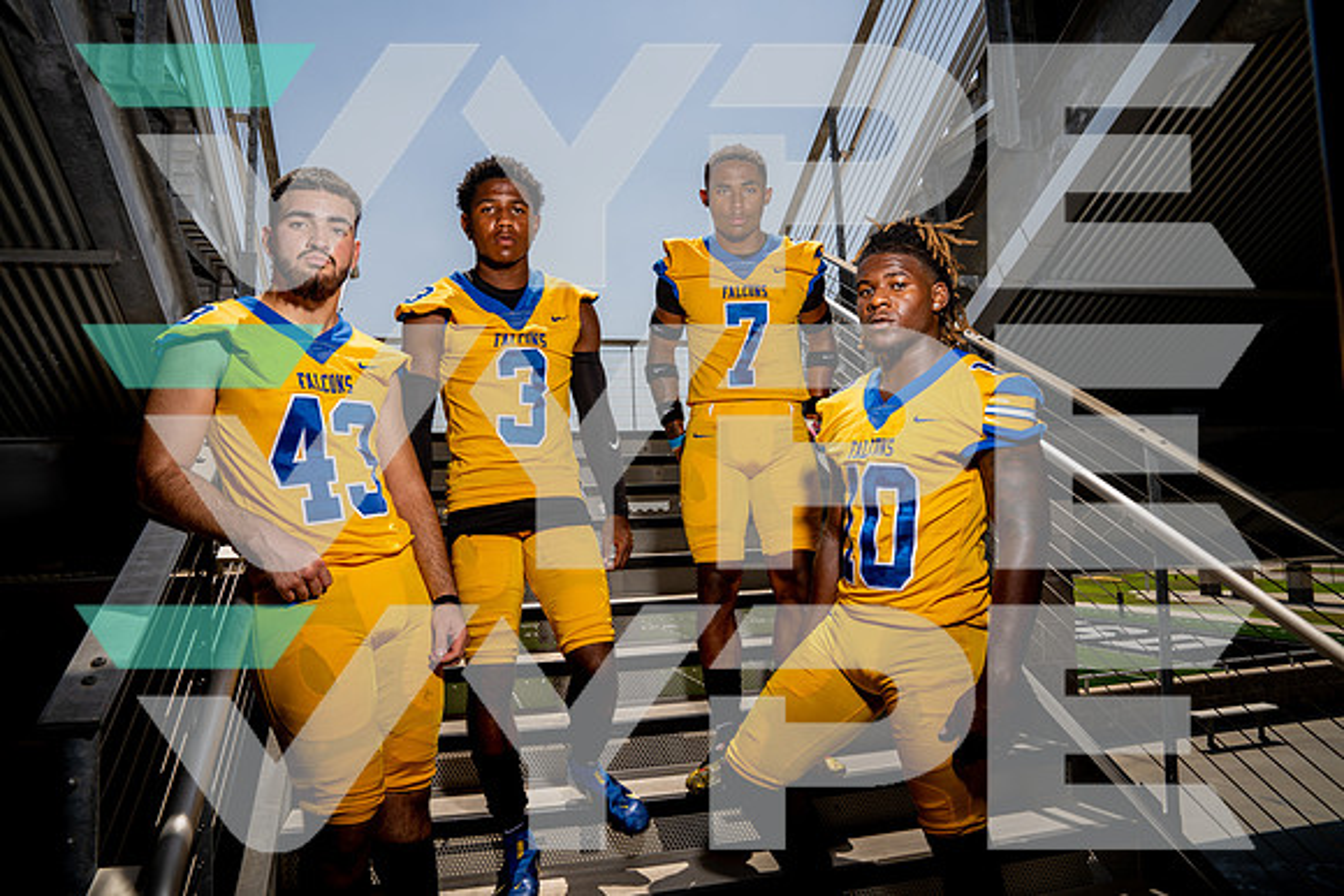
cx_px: 672
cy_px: 448
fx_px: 896
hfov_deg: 73.7
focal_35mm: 24
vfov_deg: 53.2
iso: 100
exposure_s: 1/250
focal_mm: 24
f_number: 8
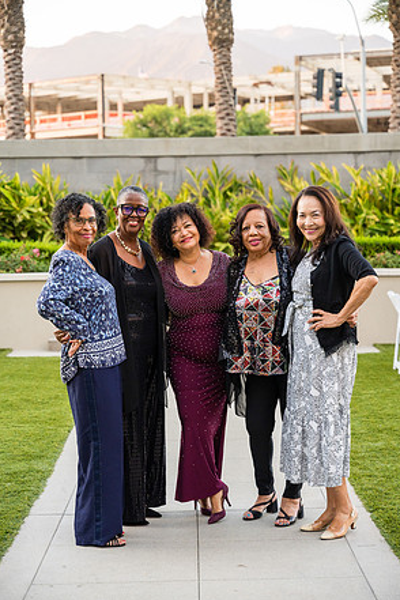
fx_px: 1133
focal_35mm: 68
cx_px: 203
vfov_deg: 29.7
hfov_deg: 20.0
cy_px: 302
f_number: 2.8
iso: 1250
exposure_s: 1/250
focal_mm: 66.7
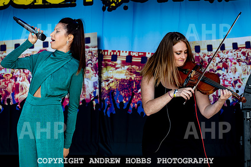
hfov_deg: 16.1
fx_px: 887
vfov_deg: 10.8
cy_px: 71
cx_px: 144
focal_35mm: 127
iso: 560
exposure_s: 1/640
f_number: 5.6
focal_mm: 110
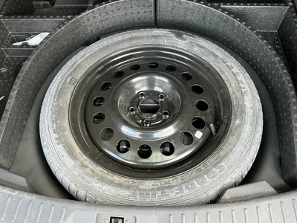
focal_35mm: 28
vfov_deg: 49.7
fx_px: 240
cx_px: 148
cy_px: 112
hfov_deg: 63.4
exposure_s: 1/100
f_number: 1.8
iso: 64
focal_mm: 3
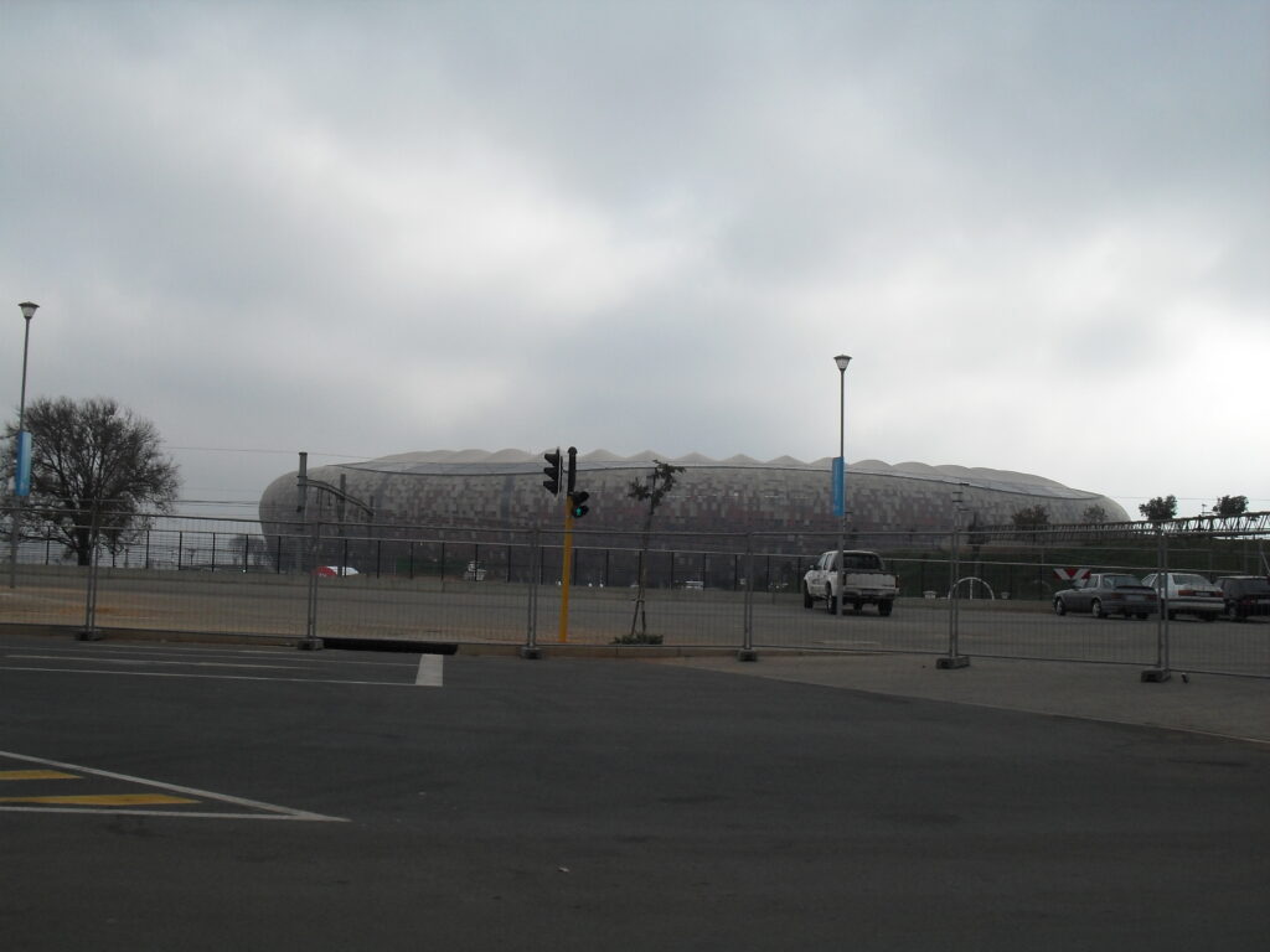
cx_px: 635
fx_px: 1394
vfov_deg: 37.7
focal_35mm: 38
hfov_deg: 49.0
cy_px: 476
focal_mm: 6.3
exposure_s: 1/250
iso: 80
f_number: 8.3
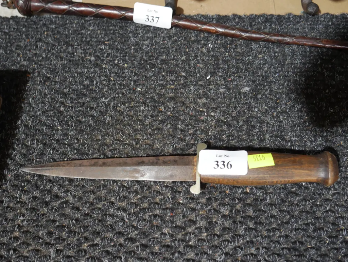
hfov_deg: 46.8
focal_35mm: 40
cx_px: 174
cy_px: 131
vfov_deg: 36.0
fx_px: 402
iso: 1000
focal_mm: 20
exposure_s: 1/60
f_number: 4.5
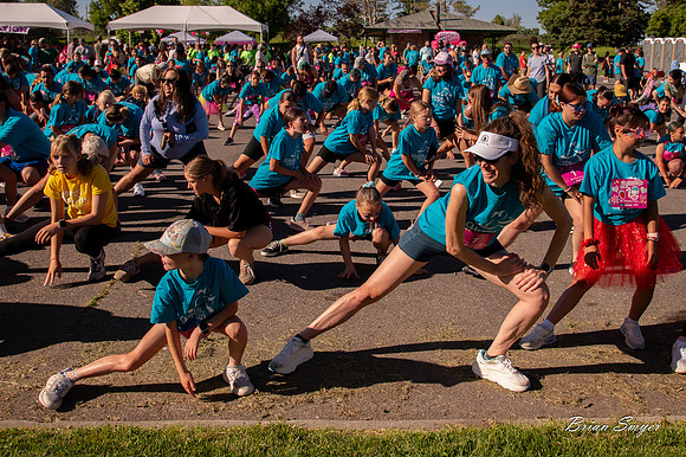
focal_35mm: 38
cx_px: 364
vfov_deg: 34.6
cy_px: 155
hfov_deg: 50.5
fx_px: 726
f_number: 8
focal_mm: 28
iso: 200
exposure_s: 1/500
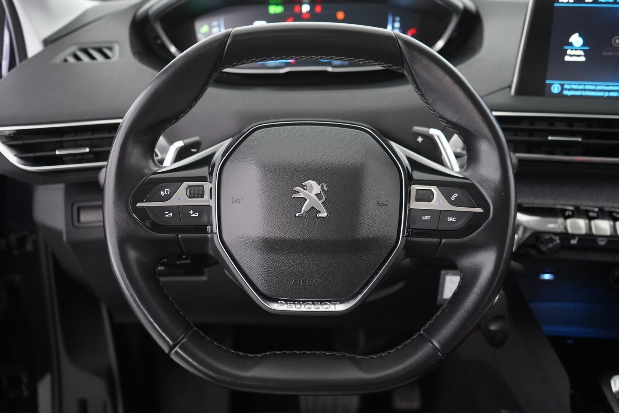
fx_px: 636
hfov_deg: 51.9
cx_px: 310
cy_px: 206
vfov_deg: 35.9
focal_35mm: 37
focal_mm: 37
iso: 6400
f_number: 4
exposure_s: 1/40
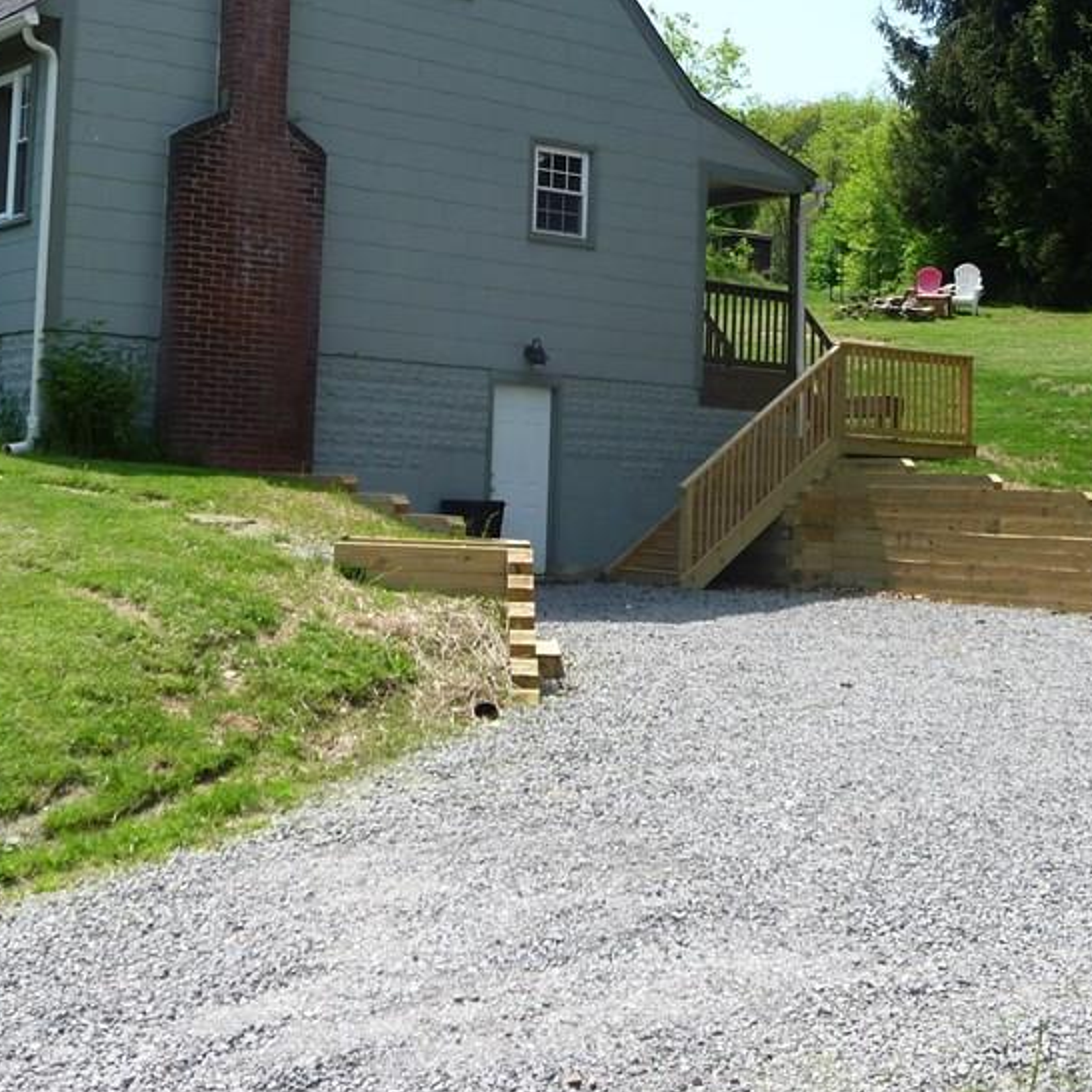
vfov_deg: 32.0
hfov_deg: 32.2
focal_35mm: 53
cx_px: 514
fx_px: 1892
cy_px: 380
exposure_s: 1/640
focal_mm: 5.3
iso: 100
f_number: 3.5
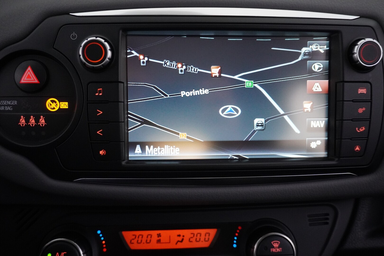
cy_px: 128
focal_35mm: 32
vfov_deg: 41.7
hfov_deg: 59.5
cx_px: 192
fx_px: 336
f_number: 4
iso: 5000
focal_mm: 21
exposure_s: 1/60
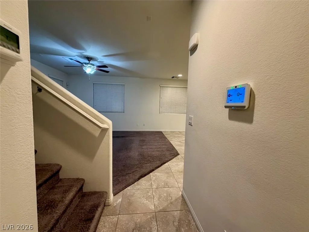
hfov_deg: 102.1
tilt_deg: -3.9
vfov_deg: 85.7
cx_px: 154
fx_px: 125
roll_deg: -1.3
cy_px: 116
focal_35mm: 14
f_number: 2.2
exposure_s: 1/60
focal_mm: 2.22
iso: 320
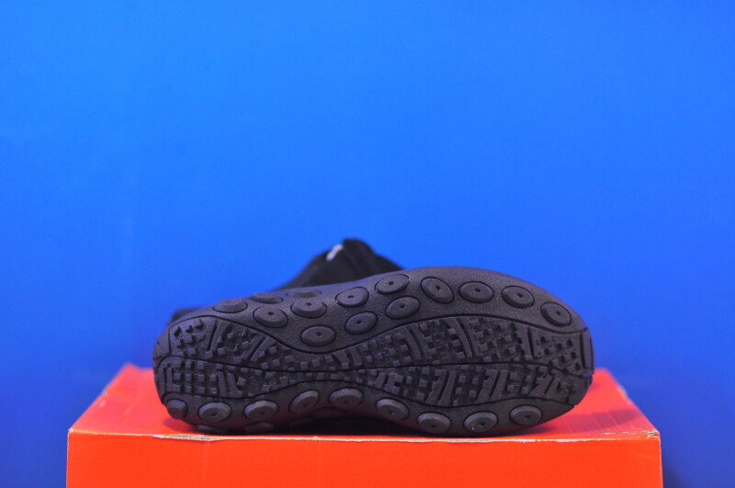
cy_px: 244
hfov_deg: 27.0
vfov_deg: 18.1
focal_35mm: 75
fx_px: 1529
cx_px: 368
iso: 250
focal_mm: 50
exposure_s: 1/320
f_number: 2.2
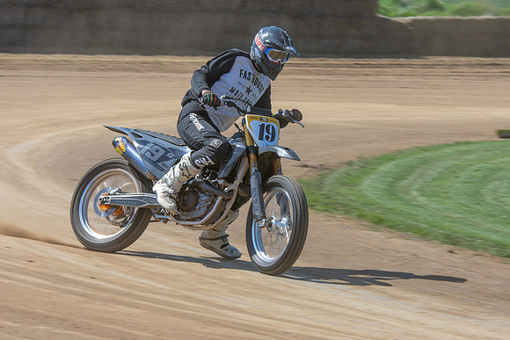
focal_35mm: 214
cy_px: 182
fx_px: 3029
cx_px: 285
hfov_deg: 9.6
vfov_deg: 6.4
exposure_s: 1/160
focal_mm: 122
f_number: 8
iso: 200
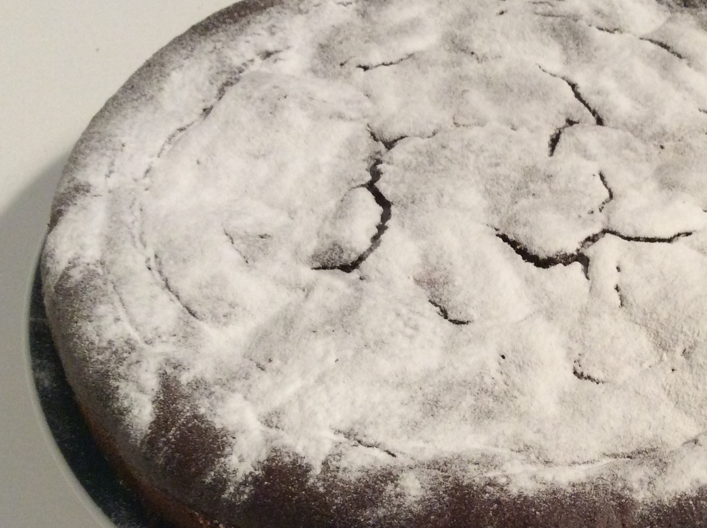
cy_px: 288
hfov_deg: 35.5
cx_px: 520
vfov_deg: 27.4
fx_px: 1081
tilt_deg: -47.4
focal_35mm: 53
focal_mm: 3.3
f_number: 2.4
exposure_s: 1/25
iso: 160
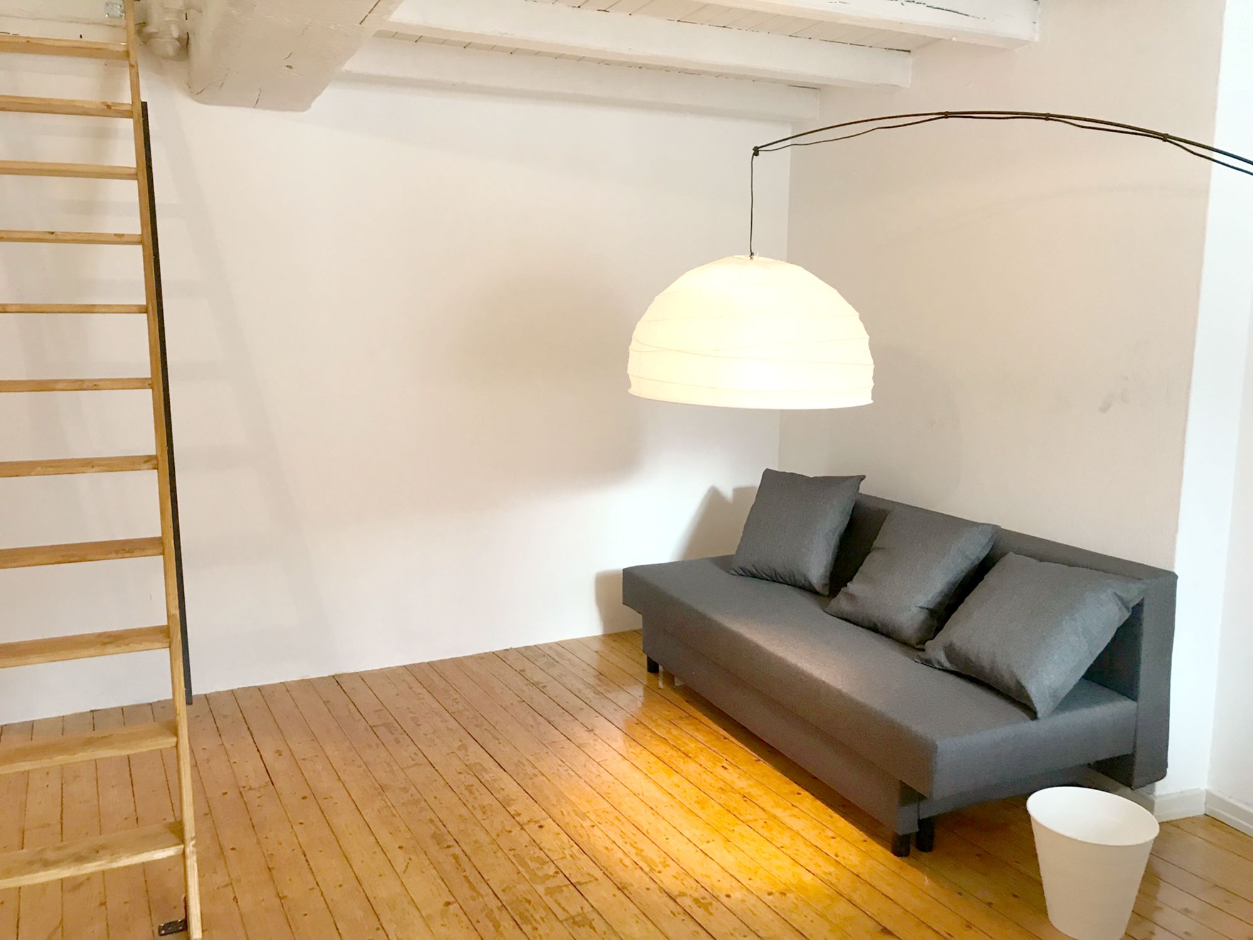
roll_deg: -0.5
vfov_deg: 49.7
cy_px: 470
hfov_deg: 63.4
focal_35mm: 28
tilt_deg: -9.5
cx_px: 626
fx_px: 1014
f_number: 1.8
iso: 64
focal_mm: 3.99
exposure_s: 1/17
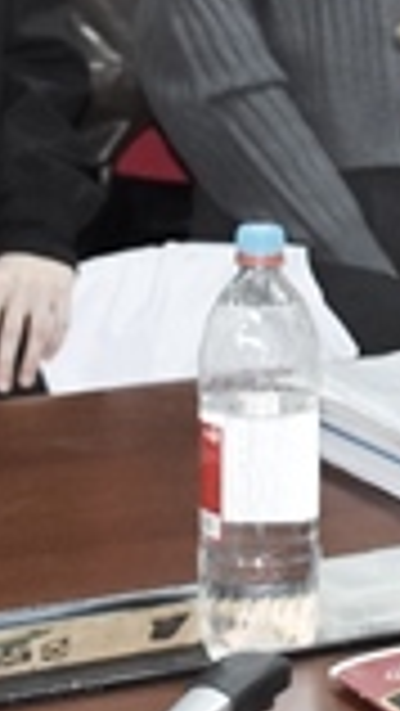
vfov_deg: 13.4
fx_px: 2995
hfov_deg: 7.2
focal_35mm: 159
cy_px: 50
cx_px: 903
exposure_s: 1/60
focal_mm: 20
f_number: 3.5
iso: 640
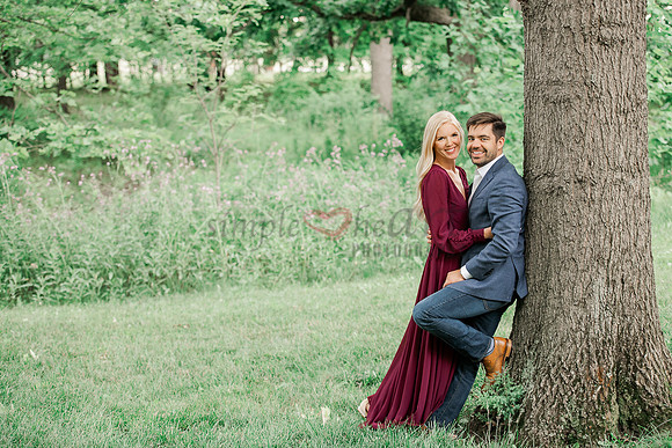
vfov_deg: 19.5
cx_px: 336
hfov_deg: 28.8
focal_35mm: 70
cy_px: 224
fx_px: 1307
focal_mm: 70
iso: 800
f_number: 3.2
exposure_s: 1/125
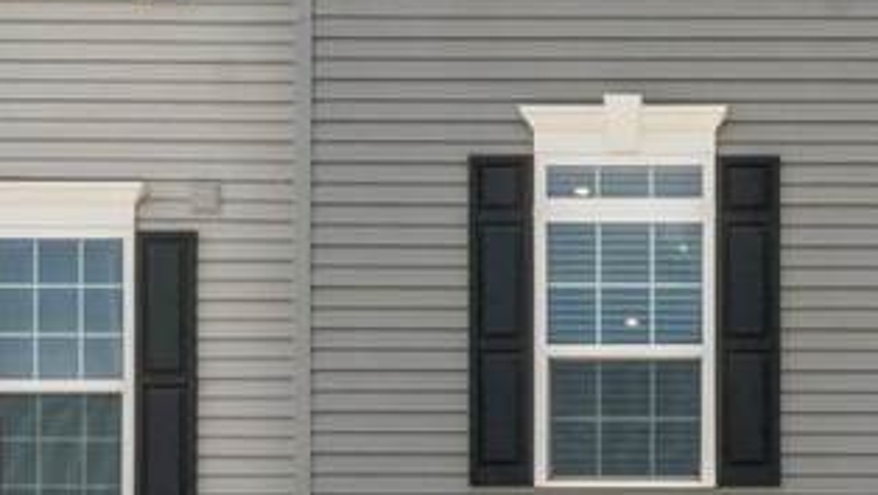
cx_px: 892
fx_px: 1936
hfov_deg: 24.3
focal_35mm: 83
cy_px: 401
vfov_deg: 14.5
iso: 200
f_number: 22
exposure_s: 1/60
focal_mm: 13
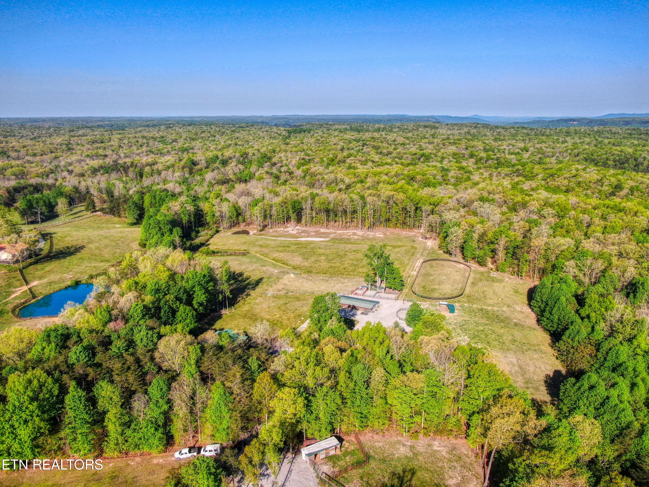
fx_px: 450
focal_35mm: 24
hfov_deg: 71.6
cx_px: 324
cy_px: 244
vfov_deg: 56.8
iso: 110
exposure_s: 1/1600
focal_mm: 4.4
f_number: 2.8
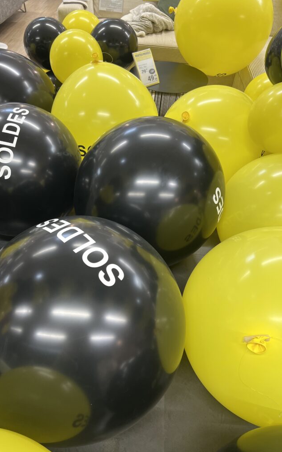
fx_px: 344
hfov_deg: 44.4
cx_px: 121
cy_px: 225
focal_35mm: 28
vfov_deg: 66.5
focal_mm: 5.7
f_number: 1.5
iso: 100
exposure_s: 1/100
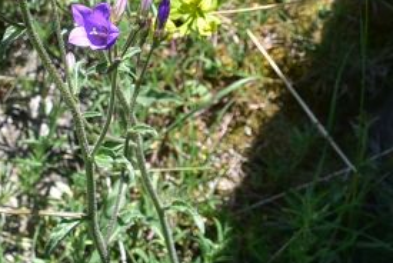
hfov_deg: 8.7
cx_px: 76
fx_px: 2579
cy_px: 24
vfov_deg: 5.8
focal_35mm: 236
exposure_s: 1/125
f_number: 10
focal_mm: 50
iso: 160
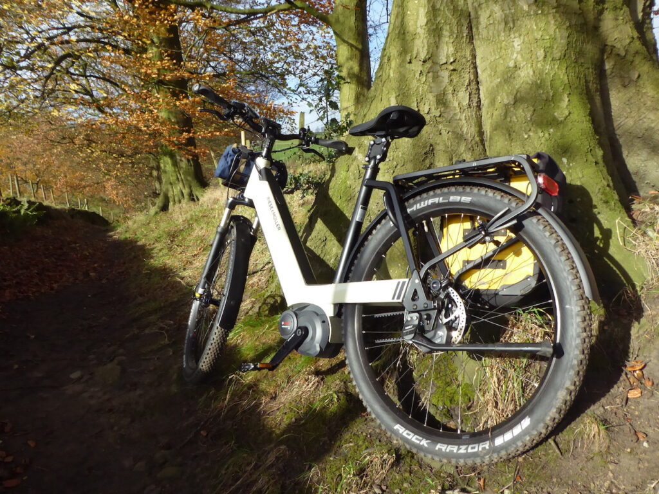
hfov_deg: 71.6
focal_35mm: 24
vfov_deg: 56.8
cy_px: 247
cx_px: 330
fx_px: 457
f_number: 4
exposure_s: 1/1000
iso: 400
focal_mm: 4.3
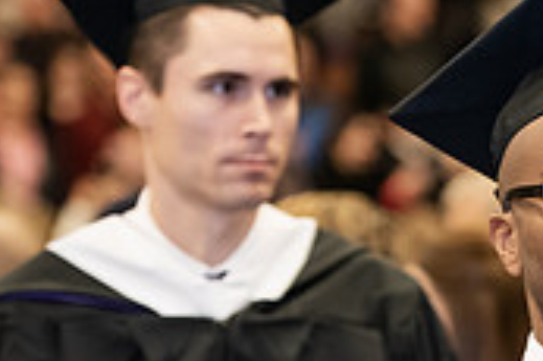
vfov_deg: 3.9
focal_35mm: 353
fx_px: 5319
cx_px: 747
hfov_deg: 5.8
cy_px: 416
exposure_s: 1/200
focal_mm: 105
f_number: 3.2
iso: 2000
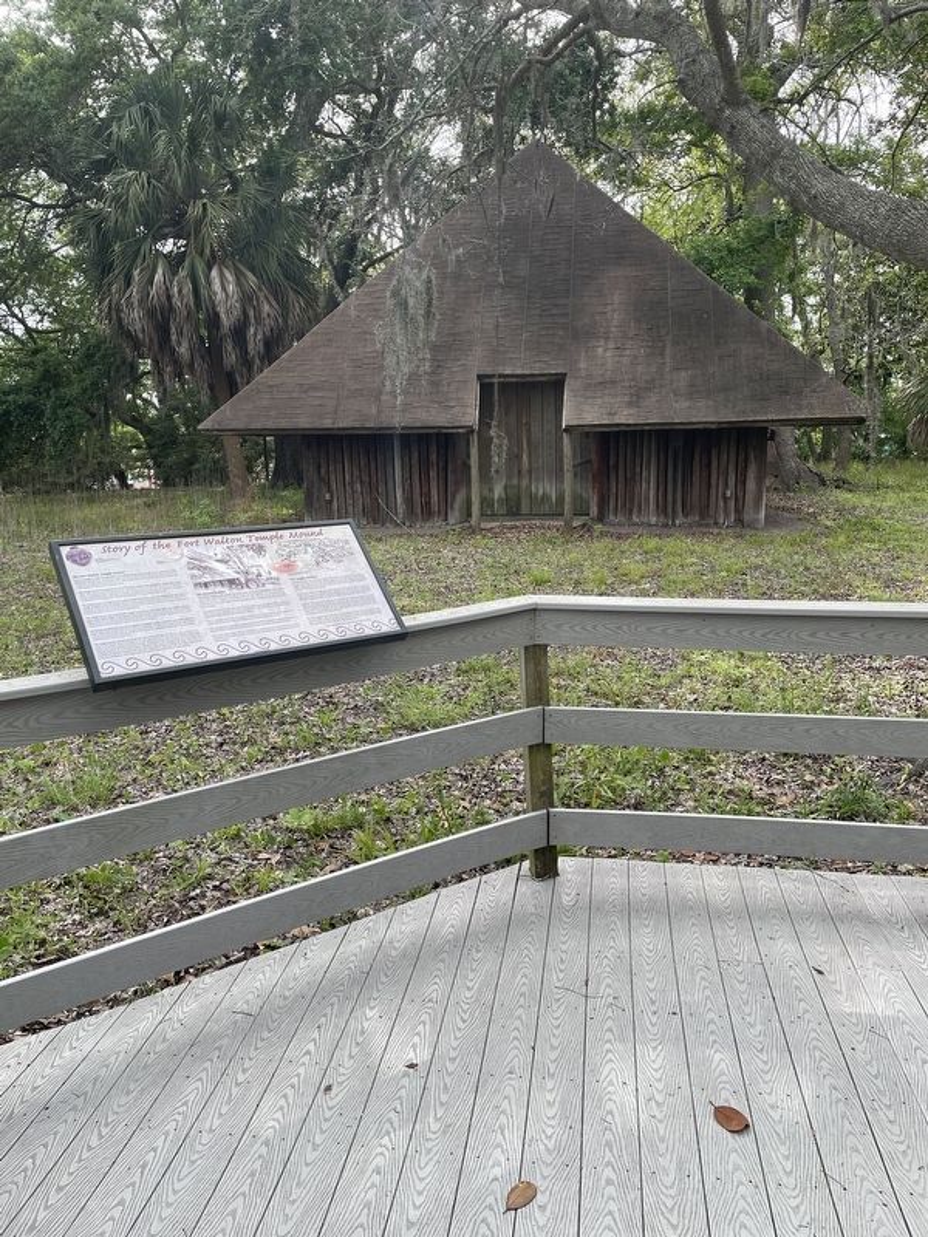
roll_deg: +1.0
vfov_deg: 67.3
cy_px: 618
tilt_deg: -10.8
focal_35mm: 26
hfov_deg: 53.1
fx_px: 929
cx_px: 464
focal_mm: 4.2
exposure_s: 1/626
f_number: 1.6
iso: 32
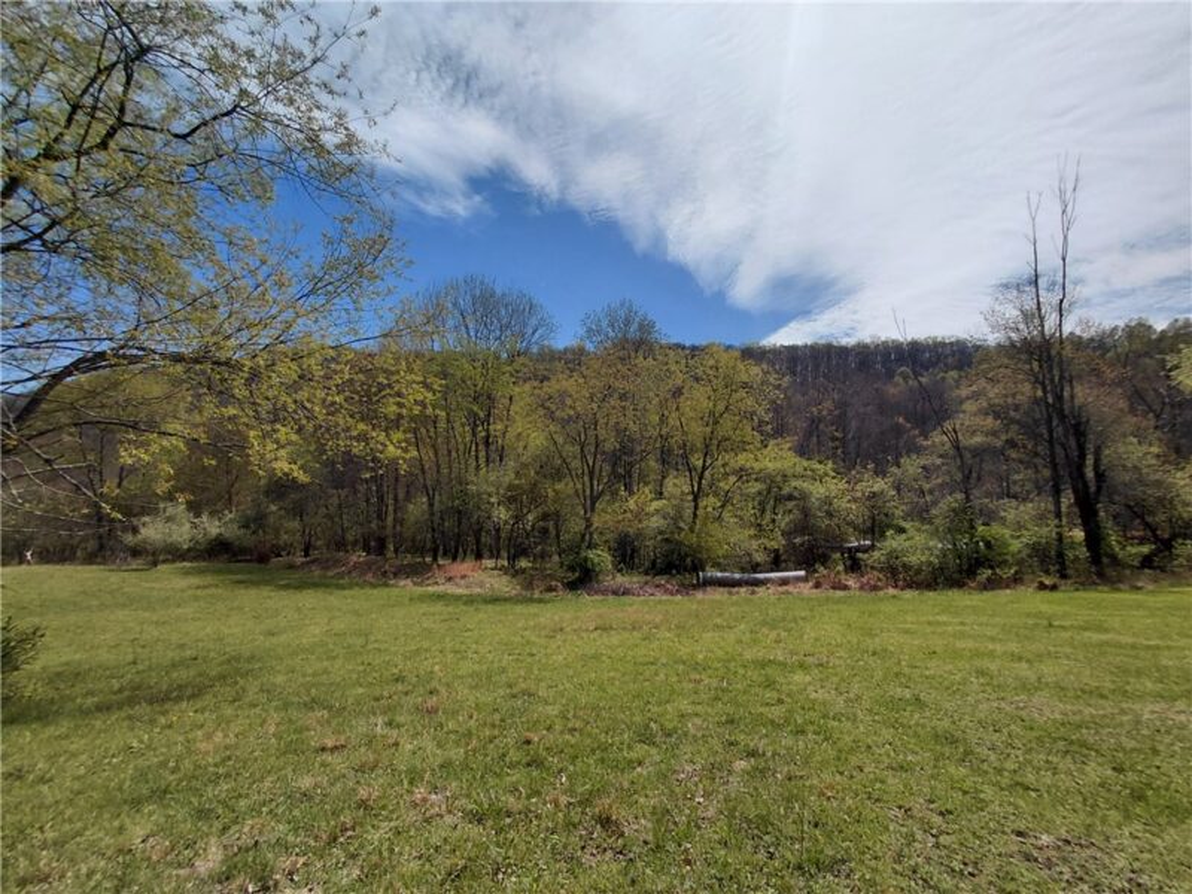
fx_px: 551
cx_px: 596
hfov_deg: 94.5
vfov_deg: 78.1
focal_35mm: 16
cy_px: 447
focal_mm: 1.64
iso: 40
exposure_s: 1/3490
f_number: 2.2
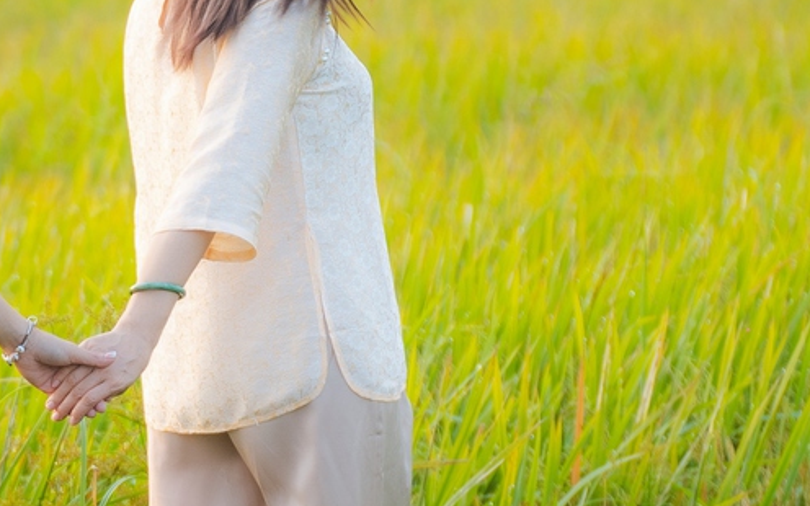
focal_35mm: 559
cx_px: -93
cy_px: 391
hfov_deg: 3.8
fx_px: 12340
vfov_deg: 2.3
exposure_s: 1/125
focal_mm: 136
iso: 160
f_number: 2.8
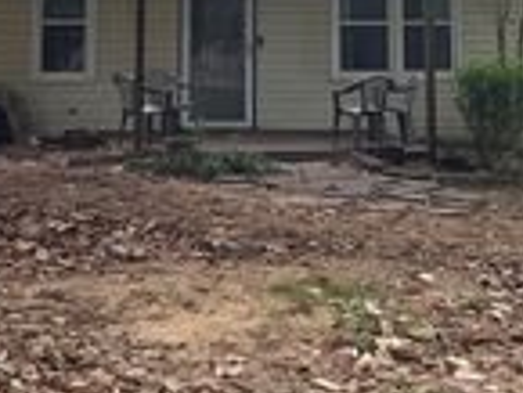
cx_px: 274
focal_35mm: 100
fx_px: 1512
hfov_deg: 19.6
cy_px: -178
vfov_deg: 14.0
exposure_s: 1/122
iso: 16
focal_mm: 3
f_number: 1.8
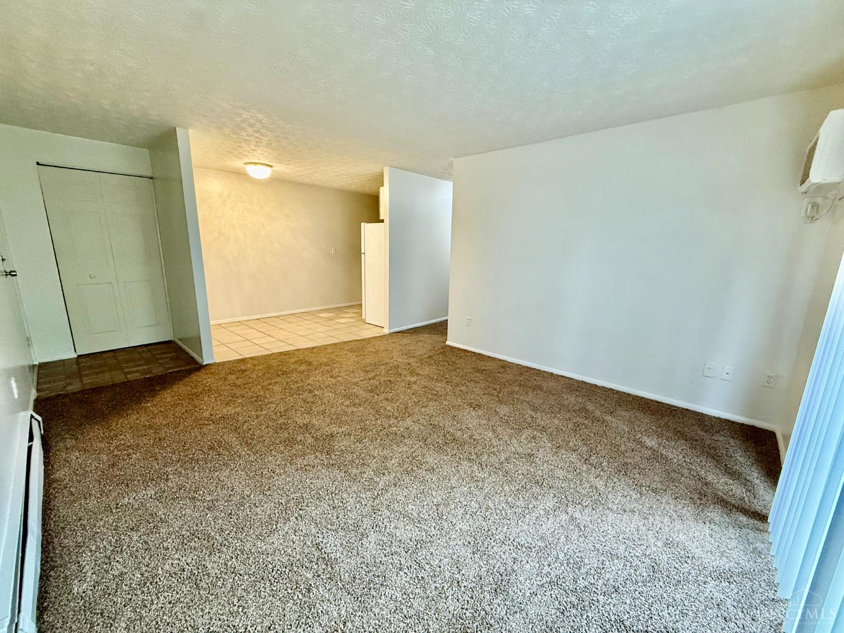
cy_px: 316
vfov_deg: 85.7
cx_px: 422
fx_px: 341
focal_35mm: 14
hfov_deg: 102.1
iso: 400
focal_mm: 2.22
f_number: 2.2
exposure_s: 1/60
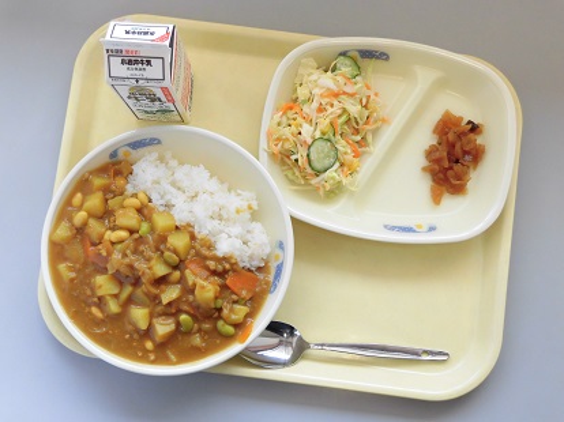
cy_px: 211
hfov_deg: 43.9
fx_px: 700
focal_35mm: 43
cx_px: 282
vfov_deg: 33.6
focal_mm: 7.72
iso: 160
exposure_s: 1/80
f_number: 3.8
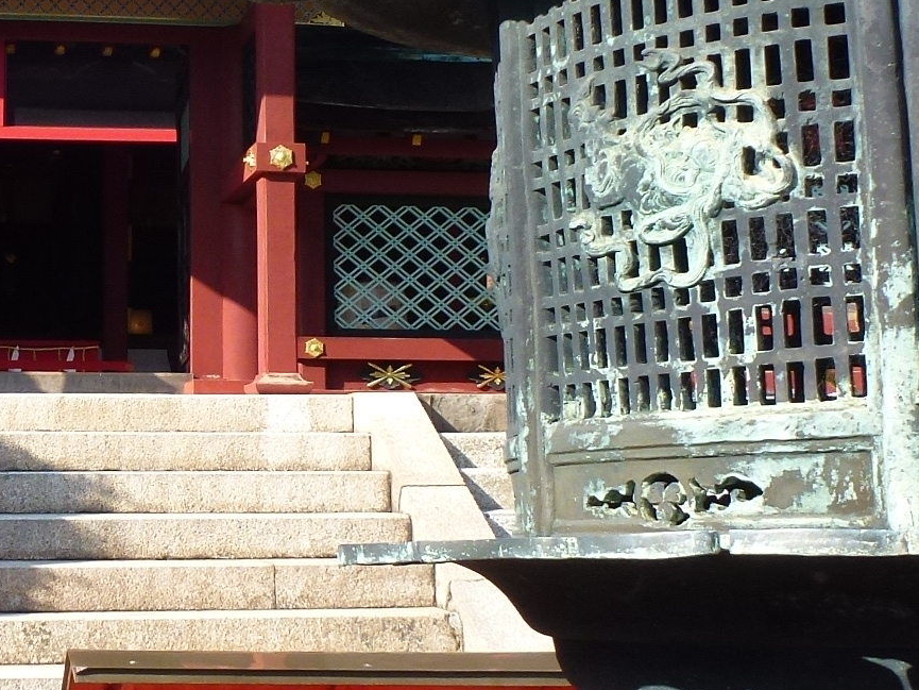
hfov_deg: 26.5
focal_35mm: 71
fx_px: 1885
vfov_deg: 20.7
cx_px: 105
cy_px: 279
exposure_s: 1/250
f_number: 4
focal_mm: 4.3
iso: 100
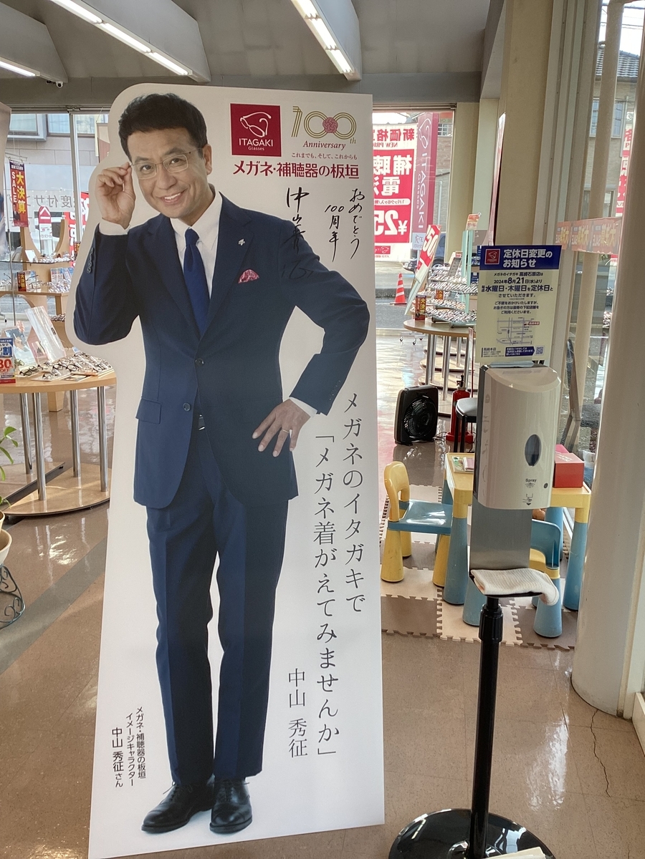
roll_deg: -0.5
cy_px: 430
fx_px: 770
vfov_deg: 58.4
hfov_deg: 45.4
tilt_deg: -14.2
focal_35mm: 31
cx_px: 322
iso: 40
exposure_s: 1/120
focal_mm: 3.3
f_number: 2.4
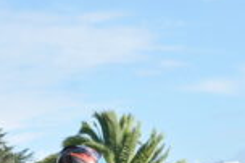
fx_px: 1128
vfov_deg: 7.8
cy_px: 339
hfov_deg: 12.4
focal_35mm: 166
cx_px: 145
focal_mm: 24
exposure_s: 1/250
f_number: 8
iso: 125
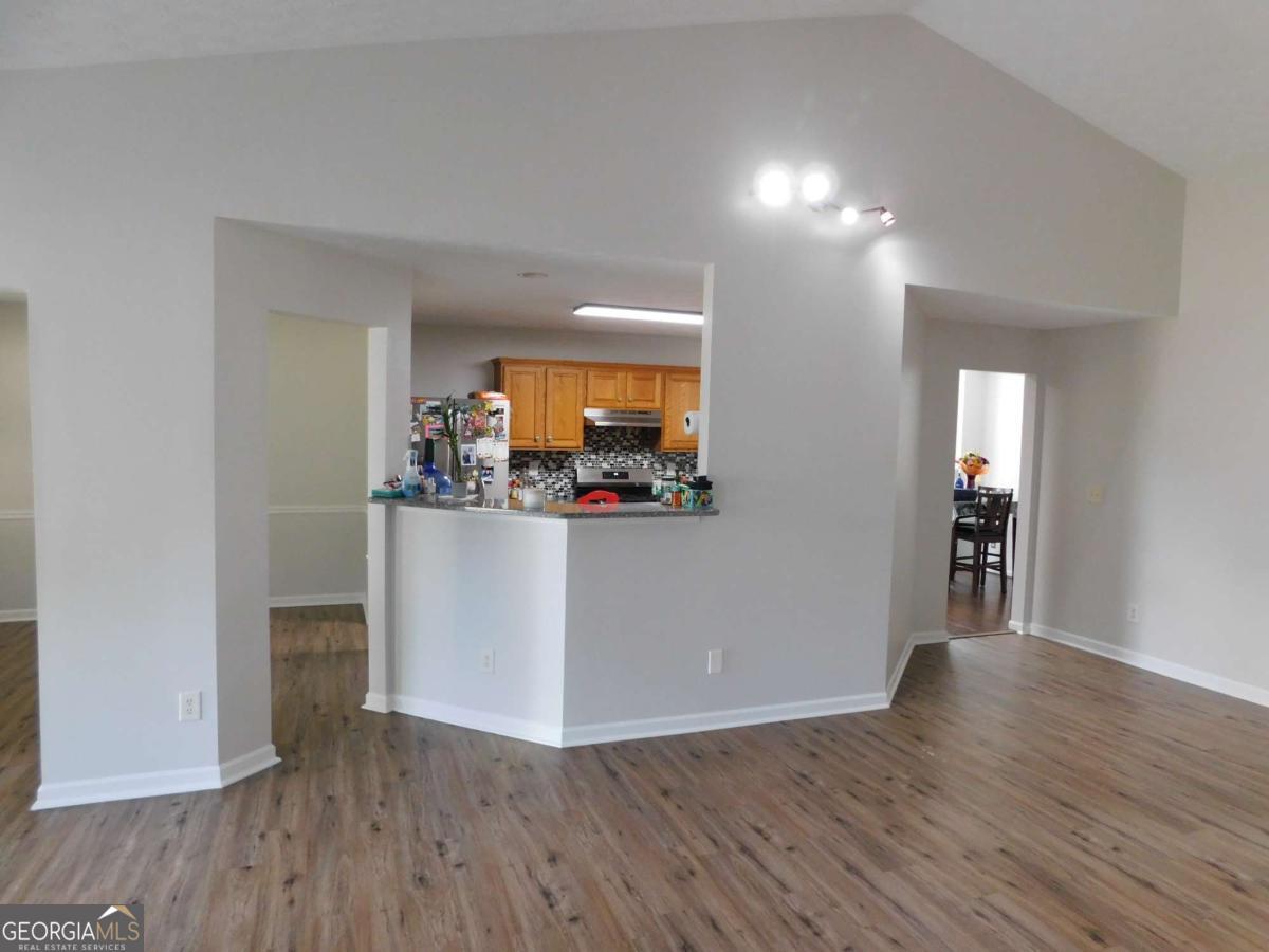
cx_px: 634
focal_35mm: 23
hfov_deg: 73.9
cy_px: 476
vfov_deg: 58.9
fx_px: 843
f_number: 3
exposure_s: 1/30
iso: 320
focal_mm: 4
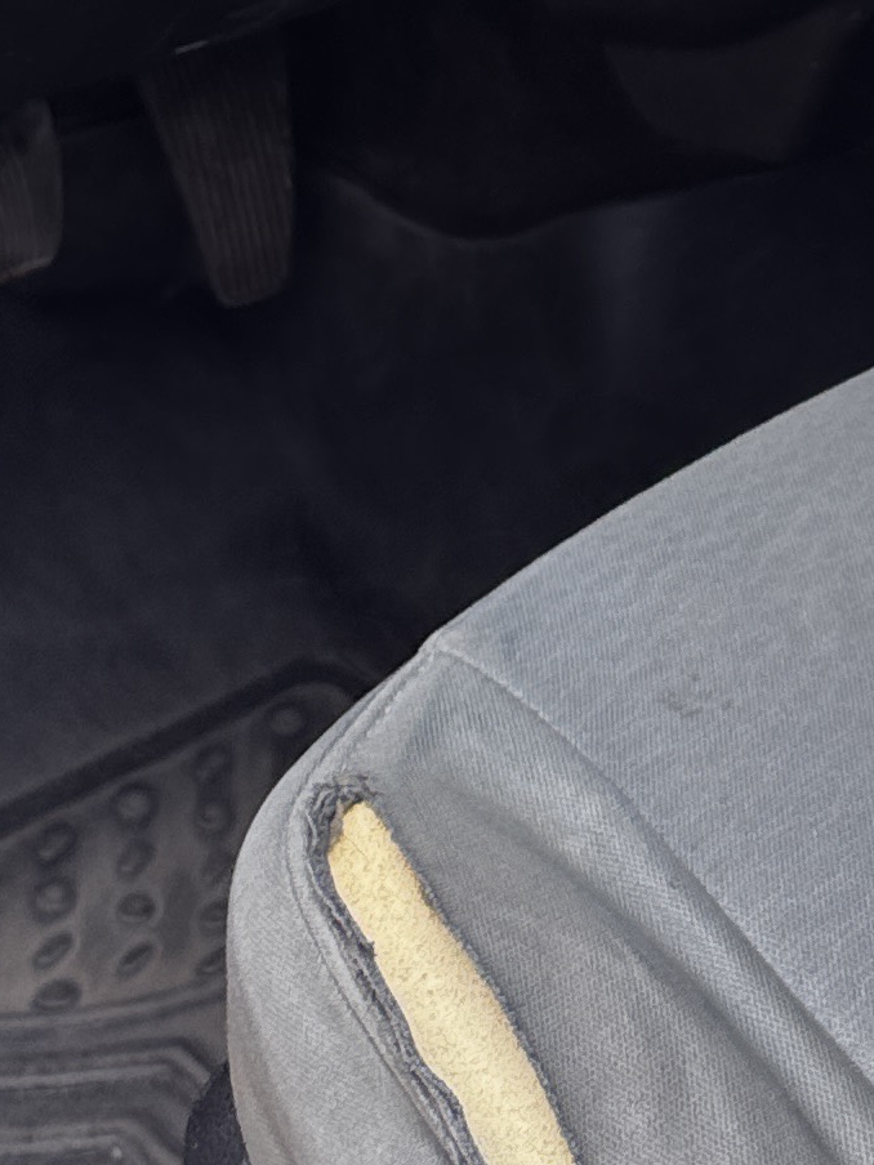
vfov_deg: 17.0
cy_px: -474
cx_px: 736
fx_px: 3602
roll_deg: +0.3
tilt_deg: -15.9
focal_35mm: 107
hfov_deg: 13.7
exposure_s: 1/518
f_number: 1.78
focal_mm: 6.76
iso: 80
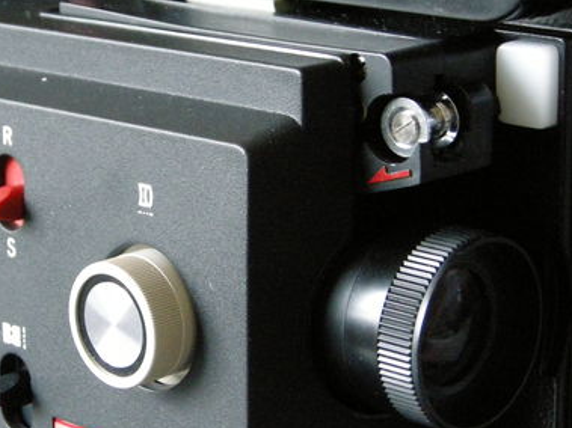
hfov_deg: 15.9
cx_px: 210
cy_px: 240
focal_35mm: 124
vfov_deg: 11.9
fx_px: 2048
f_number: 3.1
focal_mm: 10.1
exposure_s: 1/8.8
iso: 400
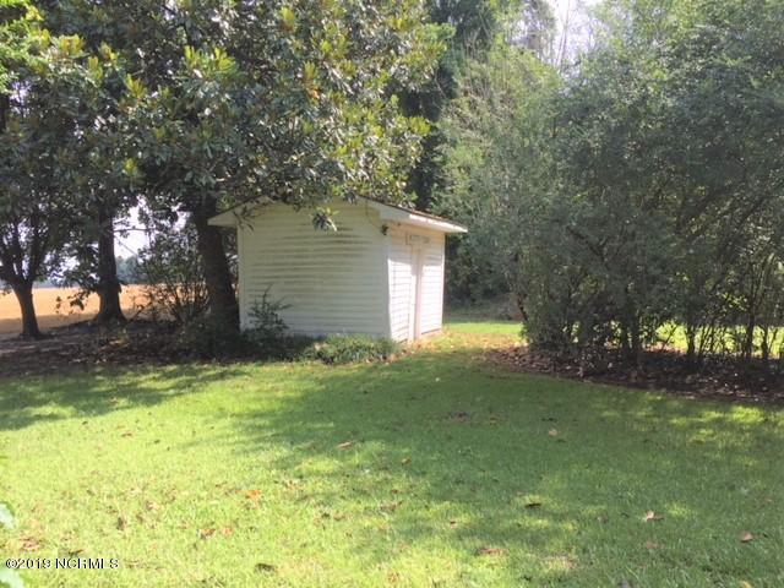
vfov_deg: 48.2
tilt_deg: -2.4
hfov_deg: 61.7
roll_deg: +1.2
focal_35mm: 29
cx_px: 392
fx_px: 657
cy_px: 294
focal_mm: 4.15
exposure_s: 1/573
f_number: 2.2
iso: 32
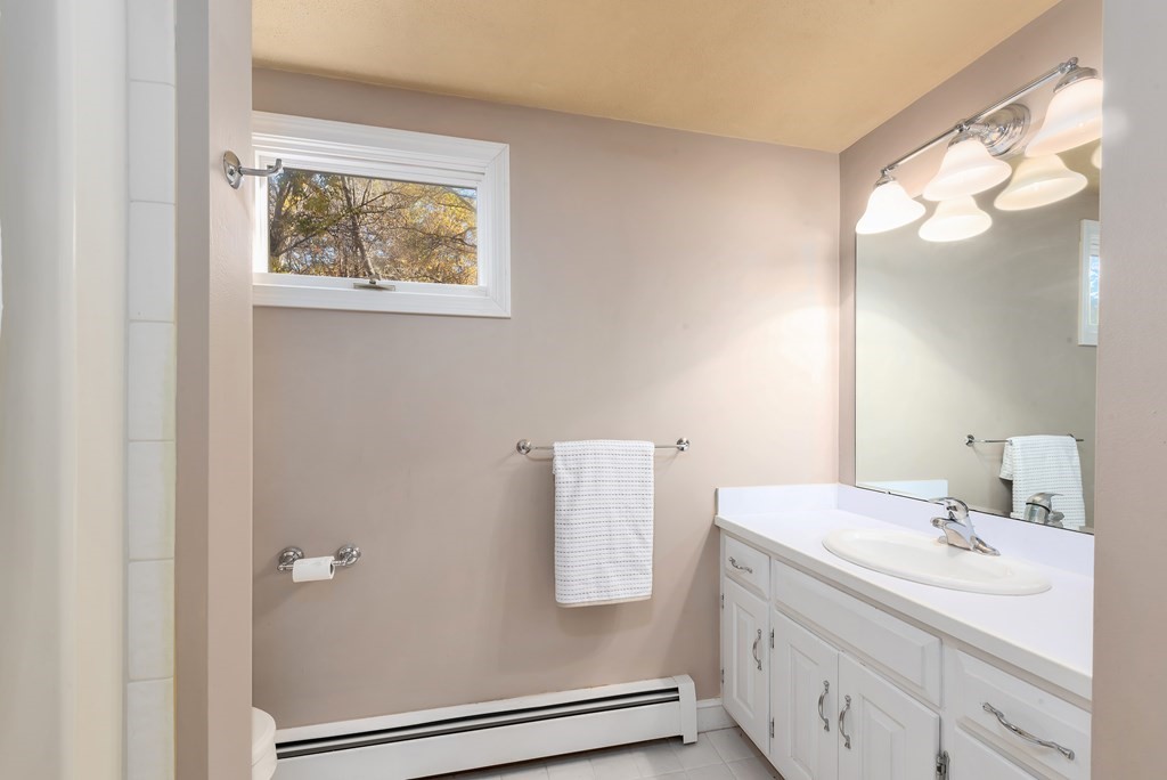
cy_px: 390
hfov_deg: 104.2
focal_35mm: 14
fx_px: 454
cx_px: 584
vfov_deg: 81.3
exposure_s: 1/50
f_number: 13
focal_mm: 14
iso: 320
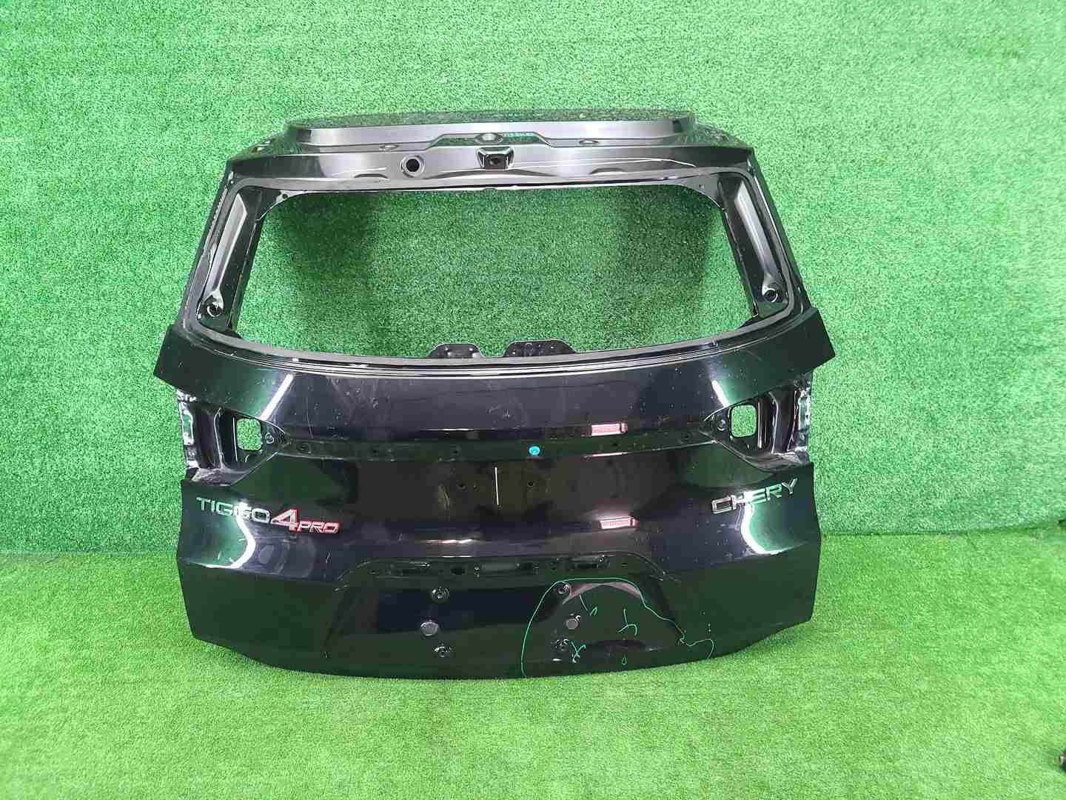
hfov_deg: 67.3
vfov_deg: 53.1
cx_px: 533
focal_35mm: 26
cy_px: 400
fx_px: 801
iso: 431
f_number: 1.8
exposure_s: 1/50
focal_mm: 5.4
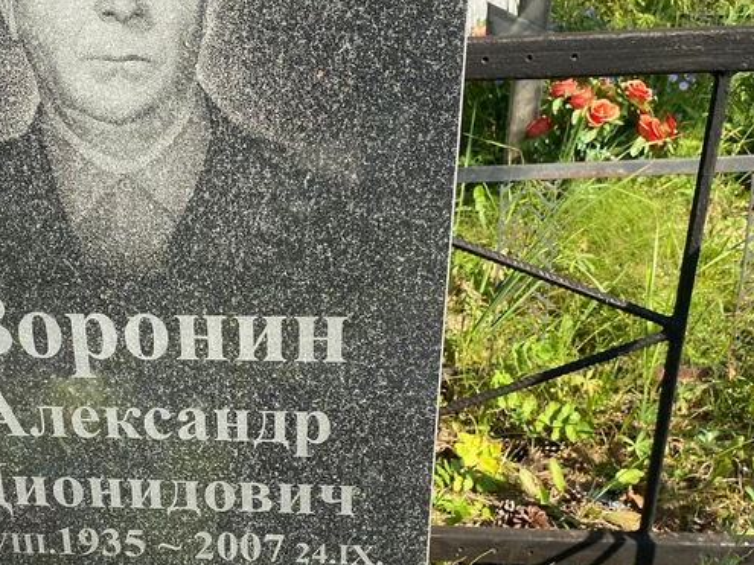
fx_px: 915
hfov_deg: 43.9
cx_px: 228
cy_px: 379
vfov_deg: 34.0
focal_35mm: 42
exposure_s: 1/1182
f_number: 1.8
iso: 32
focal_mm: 4.25
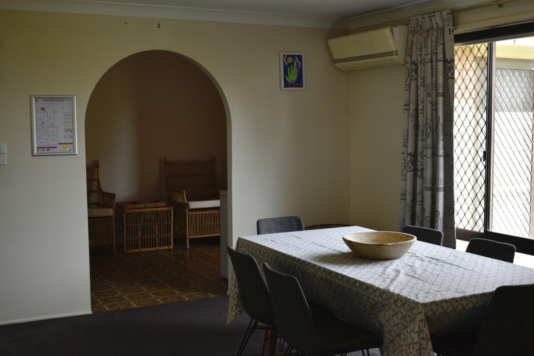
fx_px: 667
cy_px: 178
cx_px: 267
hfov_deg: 43.6
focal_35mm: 45
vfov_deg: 29.9
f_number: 6.3
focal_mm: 30
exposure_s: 1/160
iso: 400
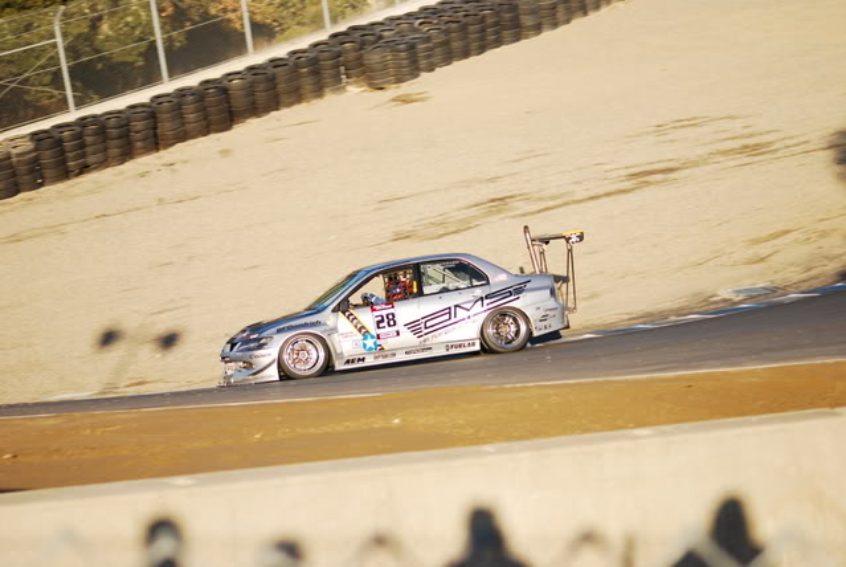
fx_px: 2471
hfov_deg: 19.4
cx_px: 423
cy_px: 284
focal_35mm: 105
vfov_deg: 13.1
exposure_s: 1/400
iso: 100
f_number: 5
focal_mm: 70
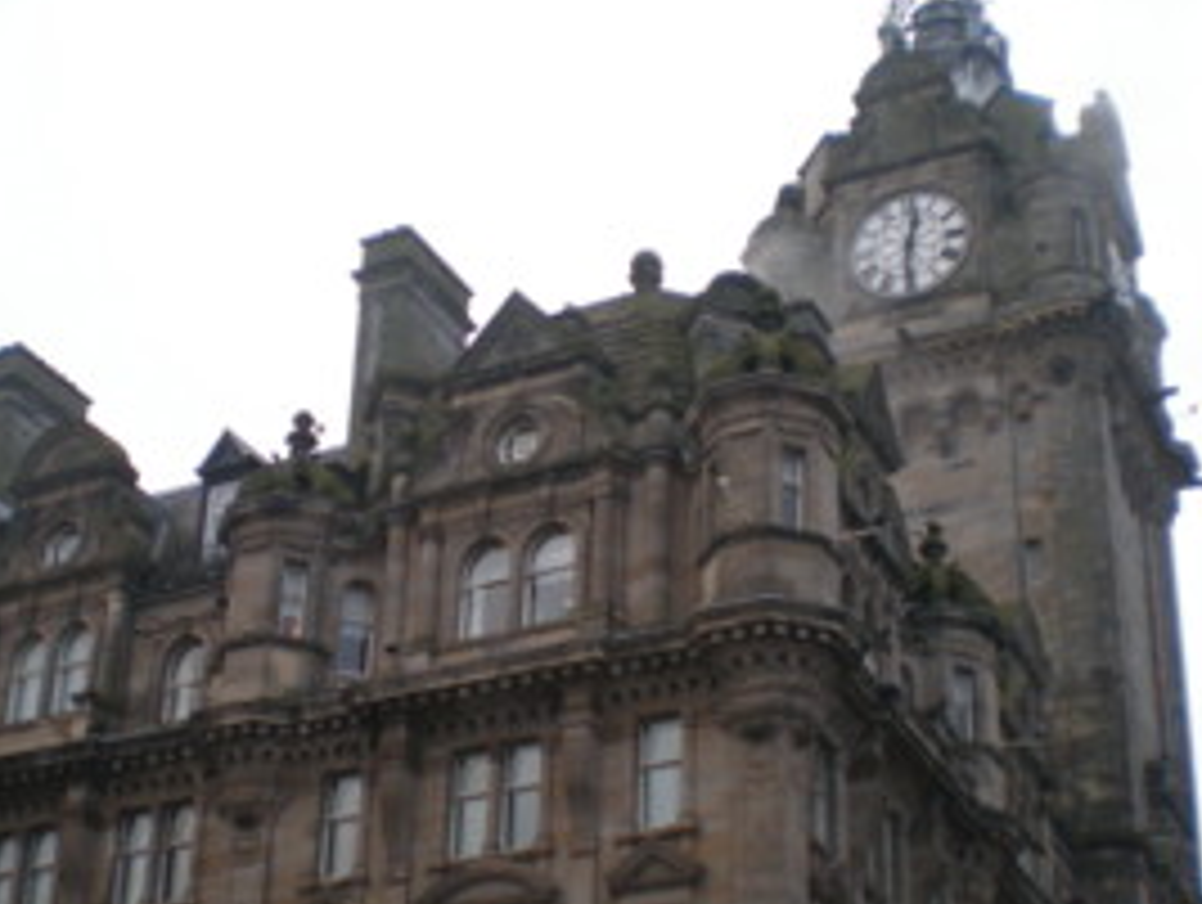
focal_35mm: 64
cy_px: 621
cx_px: 500
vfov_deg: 22.9
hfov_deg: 30.2
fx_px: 2225
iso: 64
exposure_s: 1/190
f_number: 3.1
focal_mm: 6.3
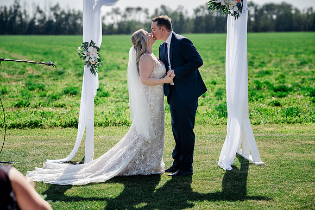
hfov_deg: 24.5
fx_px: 726
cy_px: 105
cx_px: 158
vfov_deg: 16.5
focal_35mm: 83
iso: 125
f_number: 4
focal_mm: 83
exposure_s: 1/640
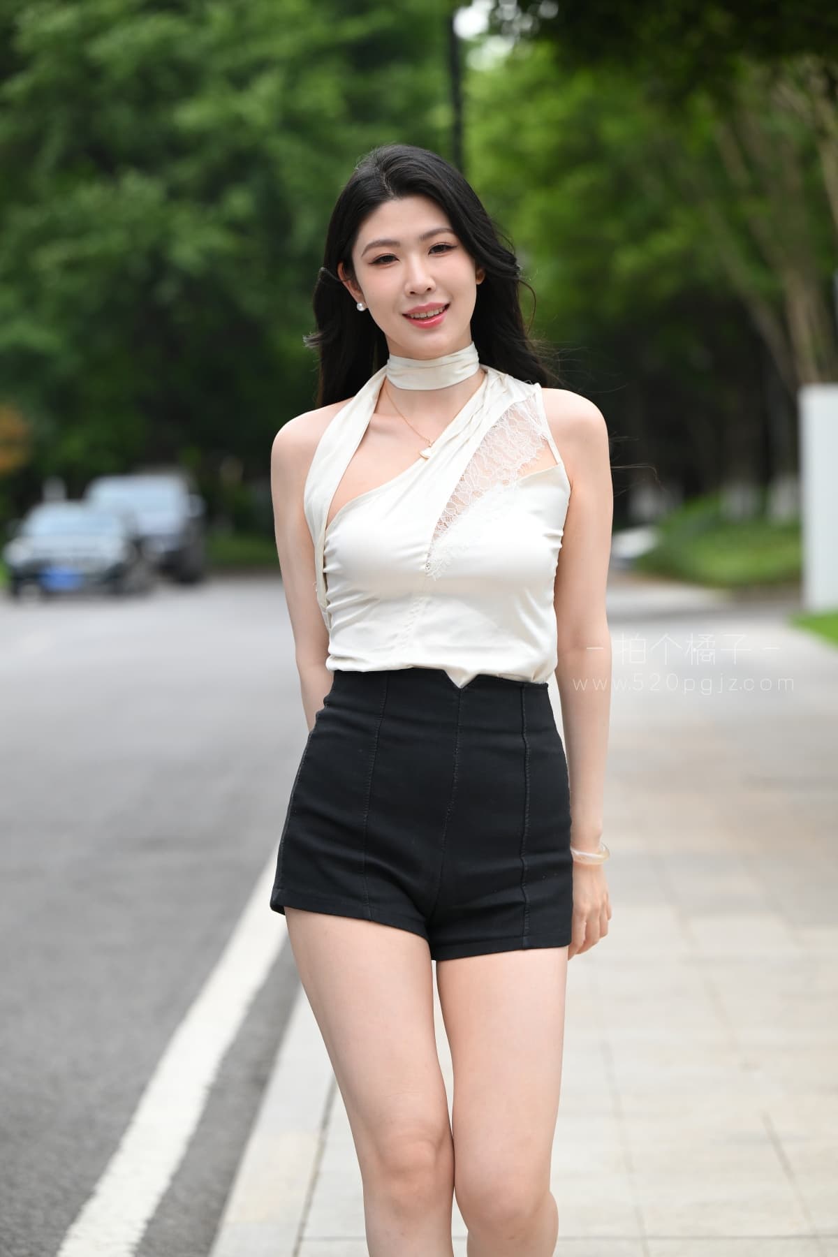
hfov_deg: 13.2
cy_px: 628
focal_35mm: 104
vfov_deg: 19.6
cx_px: 419
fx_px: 3631
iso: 800
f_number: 3.5
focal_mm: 104
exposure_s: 1/640
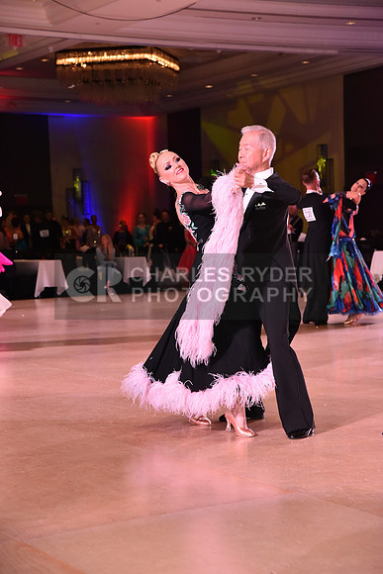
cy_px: 287
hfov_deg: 18.2
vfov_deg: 27.0
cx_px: 192
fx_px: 1196
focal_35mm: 75
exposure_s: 1/320
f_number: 5.6
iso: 2500
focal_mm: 75
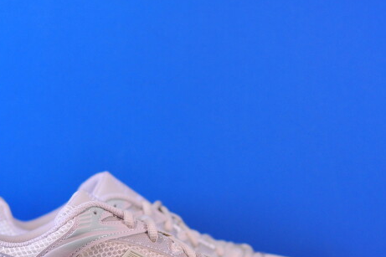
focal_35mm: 130
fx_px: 1393
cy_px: 219
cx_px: 135
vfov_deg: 10.5
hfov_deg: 15.7
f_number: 2.8
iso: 250
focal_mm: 50
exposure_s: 1/250
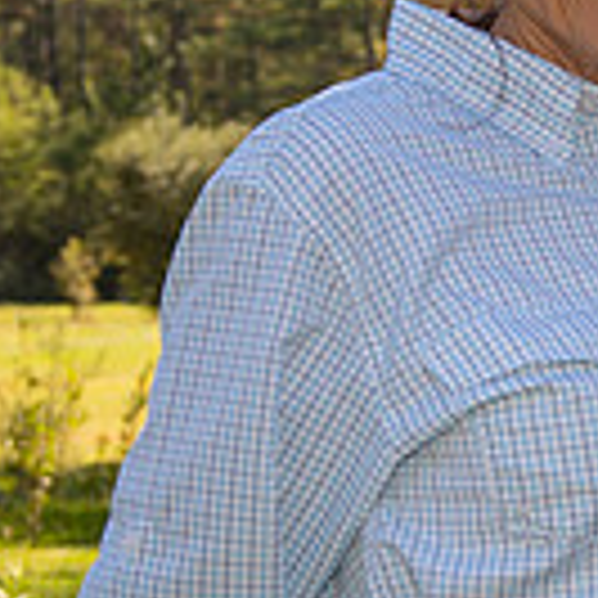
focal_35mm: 178
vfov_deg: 9.8
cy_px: 409
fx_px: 3479
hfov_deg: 9.3
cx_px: 1138
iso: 125
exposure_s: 1/125
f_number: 6.3
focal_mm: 48
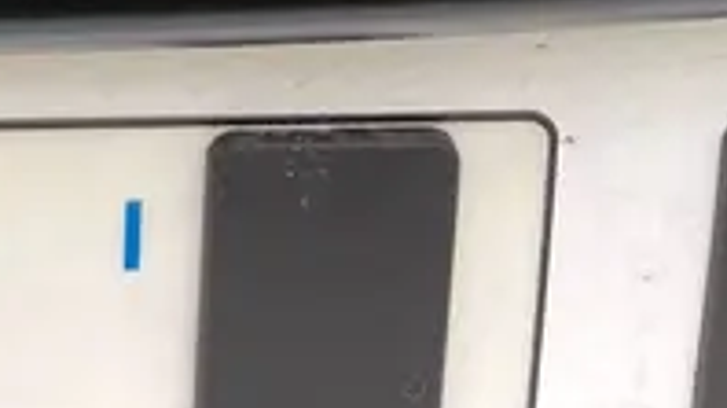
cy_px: -913
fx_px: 2022
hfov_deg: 19.2
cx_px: -143
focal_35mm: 105
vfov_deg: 8.8
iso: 125
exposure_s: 1/121
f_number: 1.6
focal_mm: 5.1
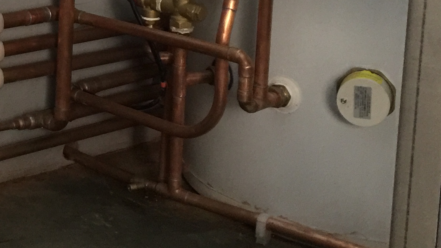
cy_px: -88
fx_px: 1076
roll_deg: -3.6
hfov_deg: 21.5
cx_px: -86
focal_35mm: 92
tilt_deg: -7.8
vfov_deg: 12.7
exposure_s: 1/10
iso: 125
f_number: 2.2
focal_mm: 4.15
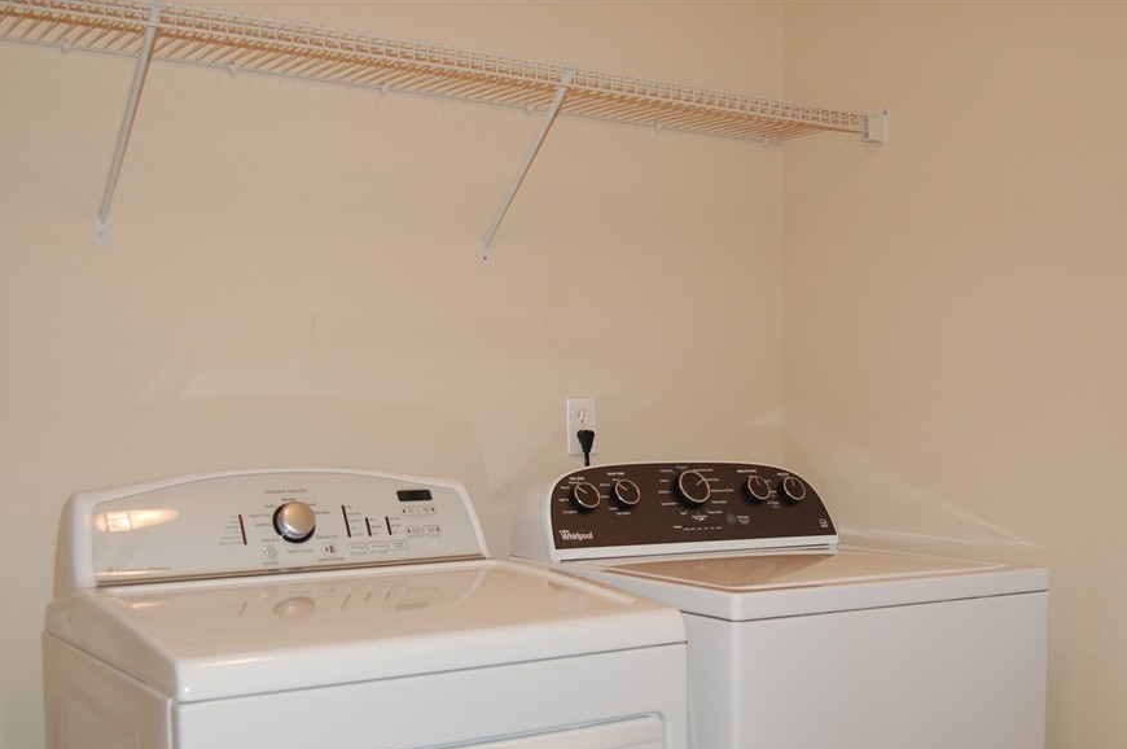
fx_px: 1407
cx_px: 620
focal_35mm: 45
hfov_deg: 43.6
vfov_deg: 29.7
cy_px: 464
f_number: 4
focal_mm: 24
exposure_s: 1/60
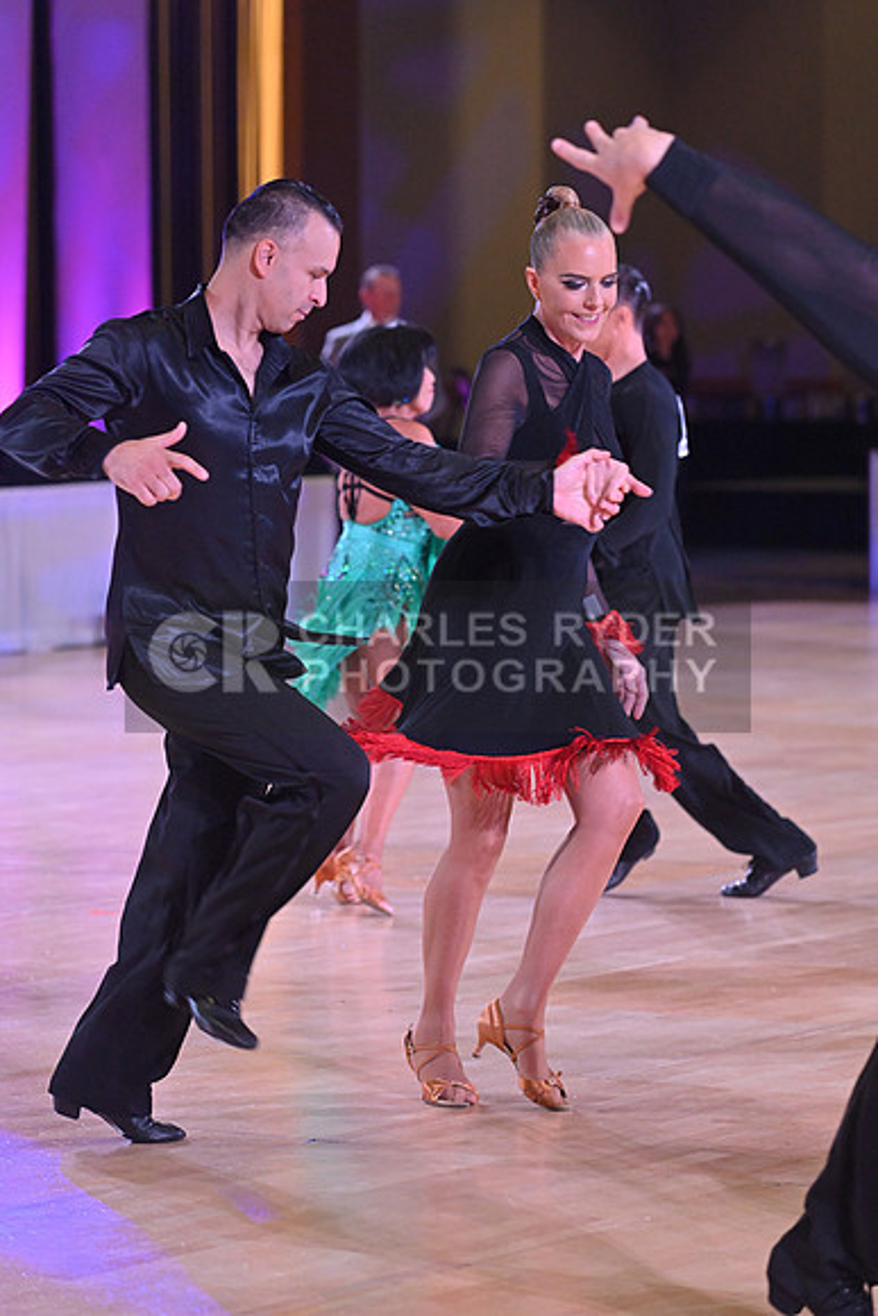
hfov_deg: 9.5
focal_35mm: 145
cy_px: 658
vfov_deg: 14.2
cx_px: 439
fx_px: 5301
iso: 4000
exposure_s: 1/400
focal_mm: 145
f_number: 5
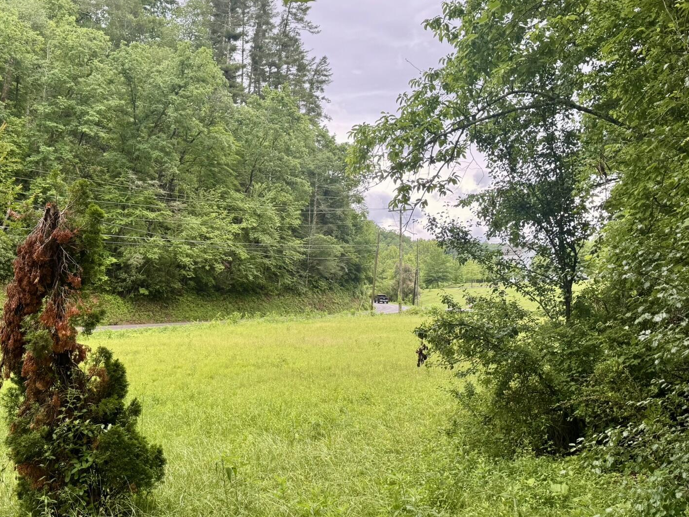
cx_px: 288
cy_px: 240
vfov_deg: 40.7
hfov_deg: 52.4
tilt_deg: +3.9
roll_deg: -0.5
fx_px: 697
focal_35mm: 35
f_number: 1.78
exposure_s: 1/553
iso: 80
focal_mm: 6.76
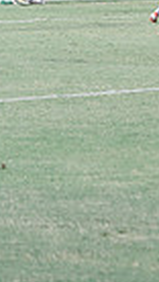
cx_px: 561
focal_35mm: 395
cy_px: -9
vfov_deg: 5.4
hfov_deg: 3.0
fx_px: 2950
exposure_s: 1/80
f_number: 2.8
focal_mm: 90
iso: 640
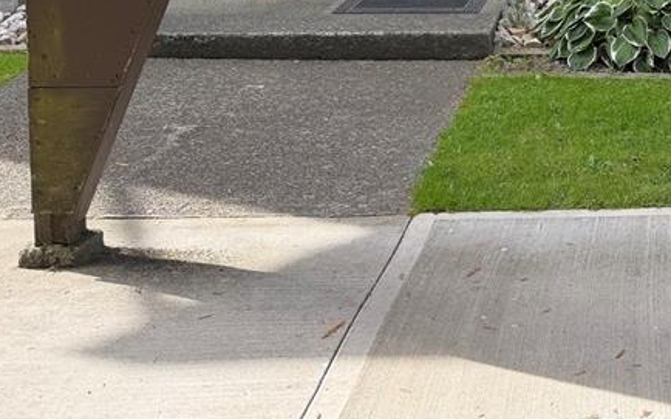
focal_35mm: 60
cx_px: 747
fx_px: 1097
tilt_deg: -5.1
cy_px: -121
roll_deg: -1.3
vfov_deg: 19.9
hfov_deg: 30.3
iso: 80
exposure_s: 1/813
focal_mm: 6.76
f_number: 1.78
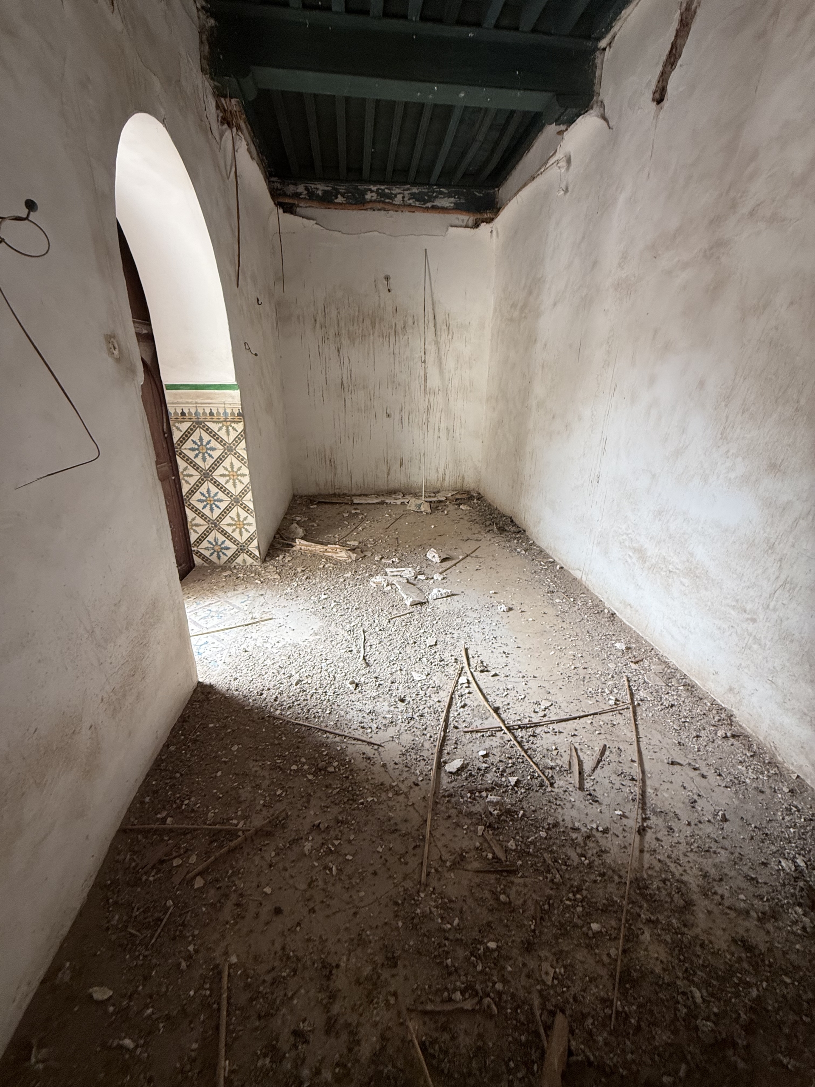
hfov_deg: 85.7
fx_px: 439
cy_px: 544
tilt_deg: -21.2
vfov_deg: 102.1
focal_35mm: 14
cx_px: 408
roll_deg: -0.3
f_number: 2.2
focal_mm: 2.22
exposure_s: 1/99
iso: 200
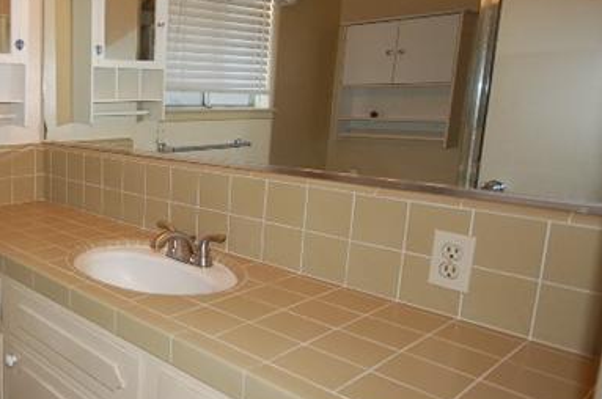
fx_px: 501
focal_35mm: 30
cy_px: 187
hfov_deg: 53.4
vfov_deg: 43.4
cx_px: 48
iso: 400
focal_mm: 10
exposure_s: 1/60
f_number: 4
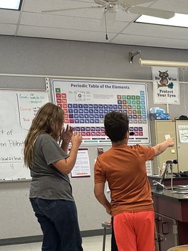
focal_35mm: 62
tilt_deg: -12.2
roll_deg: +1.3
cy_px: 252
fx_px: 449
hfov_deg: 21.6
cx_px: 238
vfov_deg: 29.1
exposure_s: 1/120
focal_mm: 6.86
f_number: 1.78
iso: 200
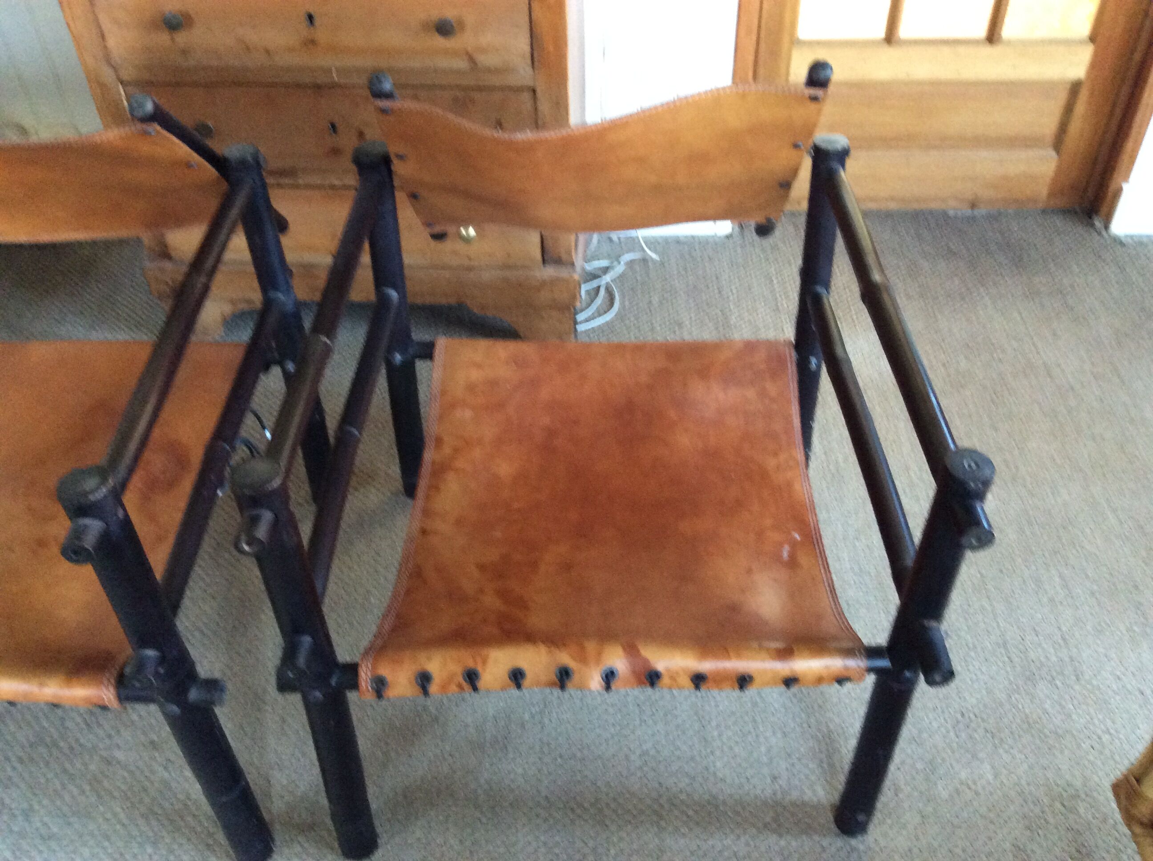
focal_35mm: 32
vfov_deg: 44.1
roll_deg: +3.3
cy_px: 430
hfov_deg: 56.9
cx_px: 576
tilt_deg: -44.1
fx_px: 1064
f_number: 2.4
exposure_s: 1/20
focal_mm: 3.3
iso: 320
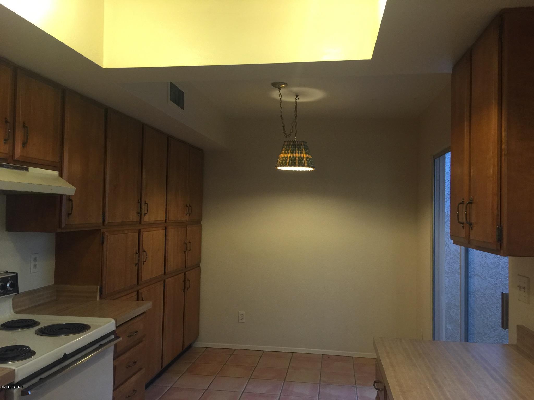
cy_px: 200
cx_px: 267
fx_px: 447
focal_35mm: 29
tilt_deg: +2.7
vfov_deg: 48.2
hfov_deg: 61.7
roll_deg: -0.7
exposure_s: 1/15
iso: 64
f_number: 2.2
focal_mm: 4.15
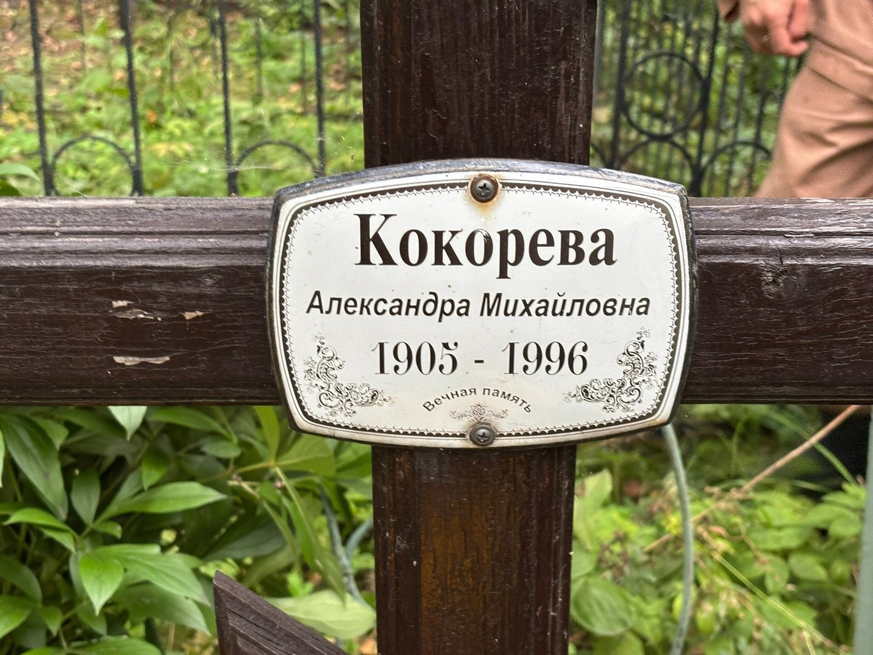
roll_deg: -0.5
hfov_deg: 36.8
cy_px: 328
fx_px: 1311
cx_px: 436
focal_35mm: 52
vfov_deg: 28.0
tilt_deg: -22.0
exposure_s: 1/48
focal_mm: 5.96
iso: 160
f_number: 1.6
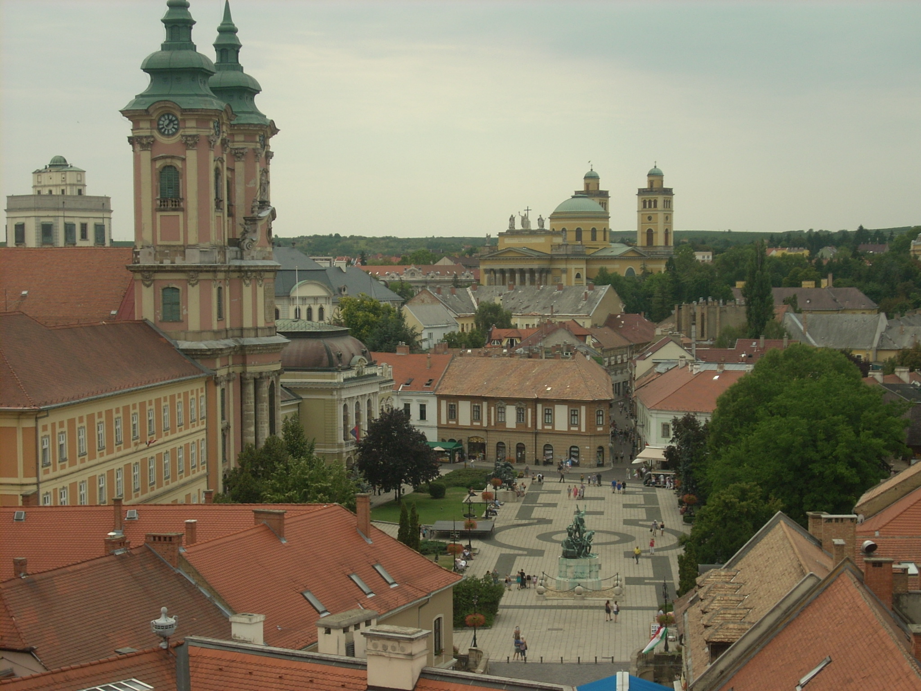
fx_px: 1729
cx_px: 460
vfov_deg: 22.6
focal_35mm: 65
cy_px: 346
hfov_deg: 29.8
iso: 64
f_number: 7.6
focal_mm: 10.7
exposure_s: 1/177
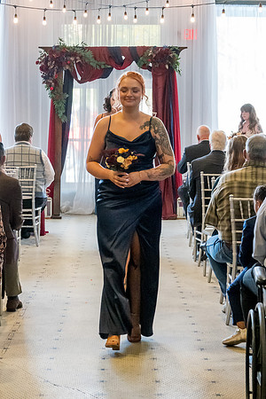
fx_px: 820
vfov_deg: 27.3
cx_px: 133
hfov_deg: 18.4
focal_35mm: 74
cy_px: 200
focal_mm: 27.24
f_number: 3.5
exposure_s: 1/80
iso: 1600
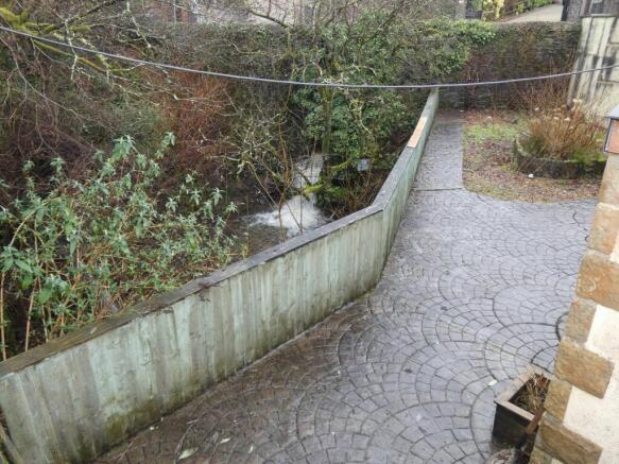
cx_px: 310
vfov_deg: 51.3
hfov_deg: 65.3
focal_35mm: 27
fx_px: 483
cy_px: 232
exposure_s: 1/60
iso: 160
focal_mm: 4.8
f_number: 3.2
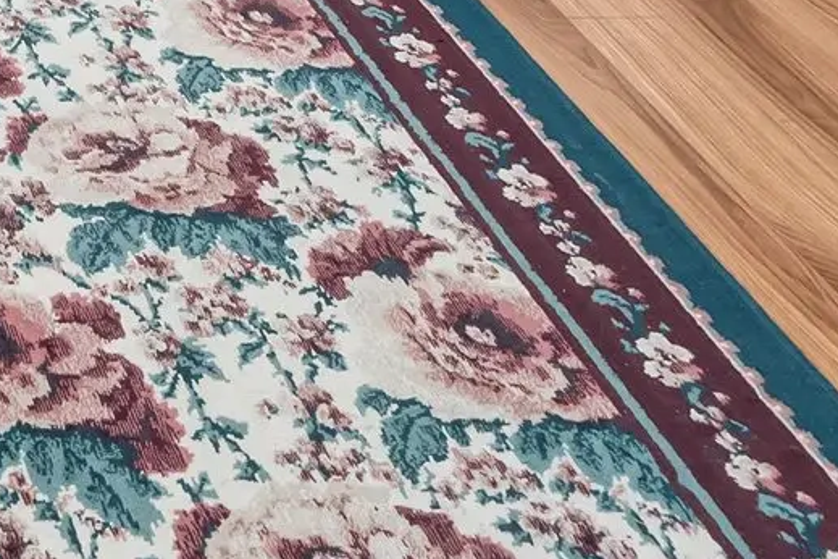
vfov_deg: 11.2
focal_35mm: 80
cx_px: -476
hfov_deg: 20.9
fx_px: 1861
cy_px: -1080
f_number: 9
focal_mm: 9
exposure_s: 1/4
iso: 250
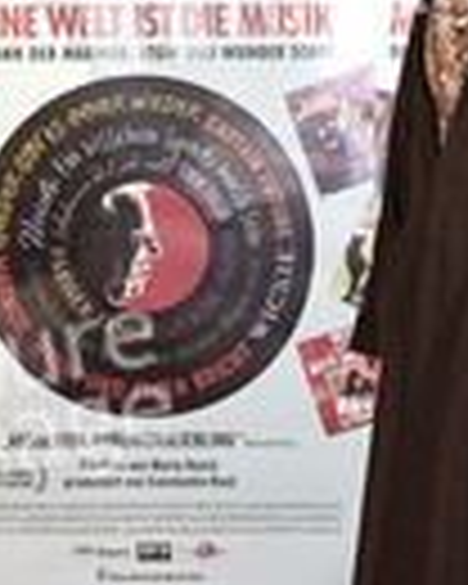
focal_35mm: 144
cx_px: 432
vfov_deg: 13.4
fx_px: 2493
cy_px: 194
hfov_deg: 10.7
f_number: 6.3
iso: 800
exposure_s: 1/100
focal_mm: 50
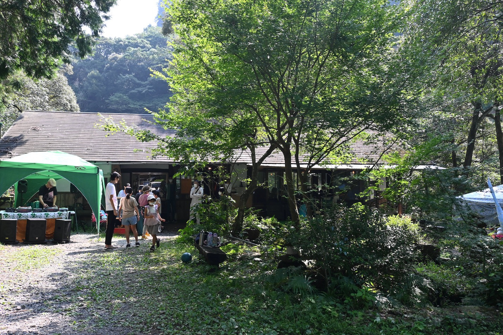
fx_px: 461
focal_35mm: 33
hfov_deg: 57.2
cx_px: 252
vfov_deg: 40.0
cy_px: 168
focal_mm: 22
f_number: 6.3
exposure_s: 1/160
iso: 200
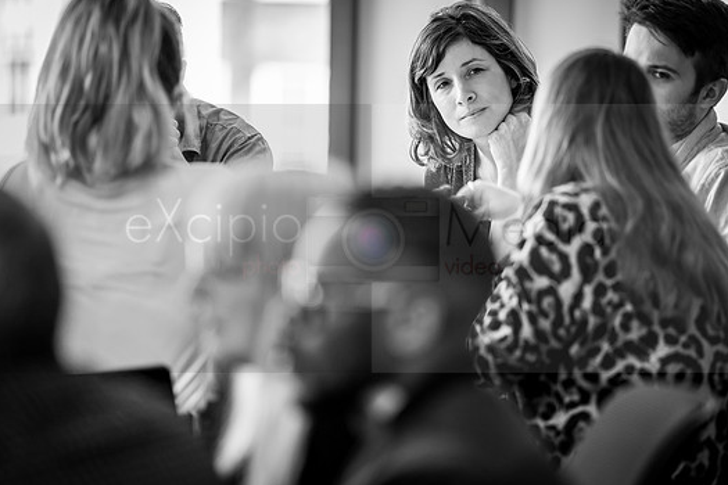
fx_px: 4469
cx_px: 373
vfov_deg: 6.2
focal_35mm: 221
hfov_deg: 9.3
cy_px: 238
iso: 250
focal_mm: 200
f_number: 2.8
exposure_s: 1/125
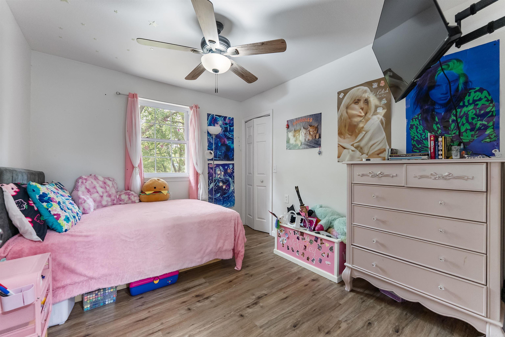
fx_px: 196
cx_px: 252
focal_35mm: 14
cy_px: 168
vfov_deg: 81.3
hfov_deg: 104.2
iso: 1600
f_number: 5
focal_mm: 14
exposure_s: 1/30
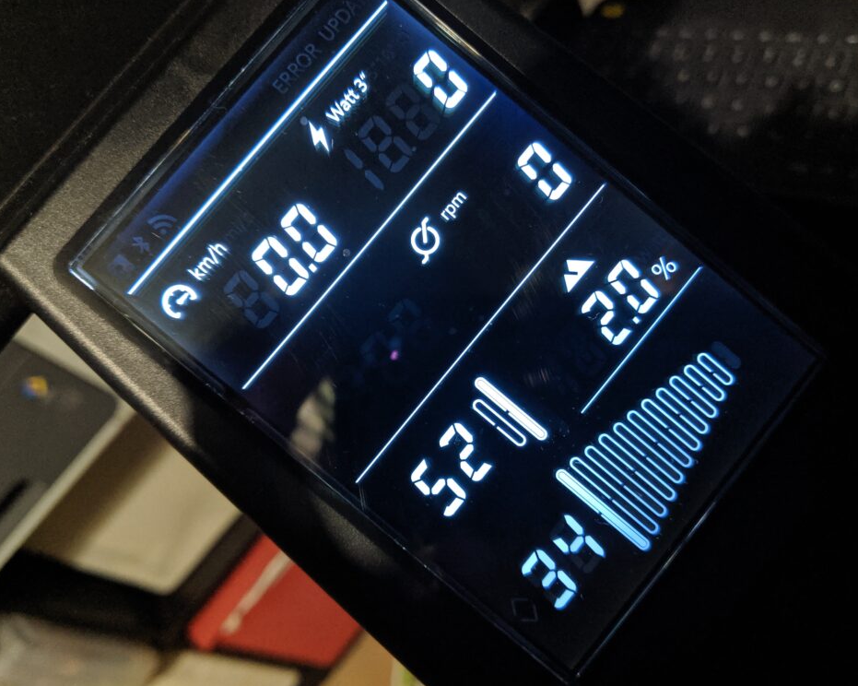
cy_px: 336
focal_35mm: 29
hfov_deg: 60.5
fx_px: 736
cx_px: 439
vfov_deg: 49.9
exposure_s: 1/50
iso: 302
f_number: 1.8
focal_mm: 4.44
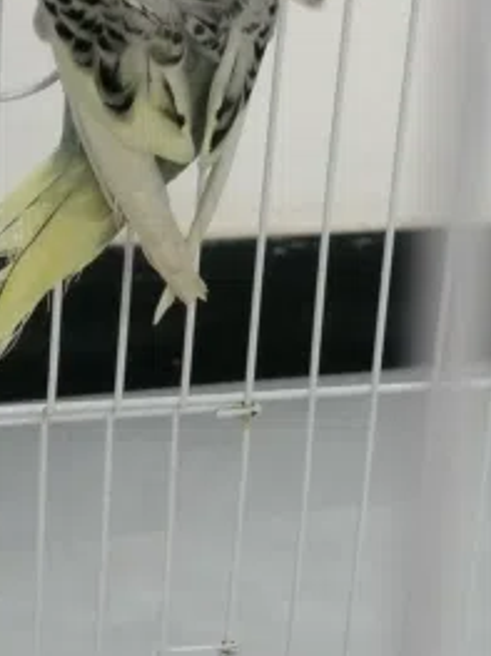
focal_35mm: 71
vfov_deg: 27.0
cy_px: 158
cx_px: 152
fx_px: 1344
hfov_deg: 20.6
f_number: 1.8
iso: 125
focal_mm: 3.95
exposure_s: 1/33.3
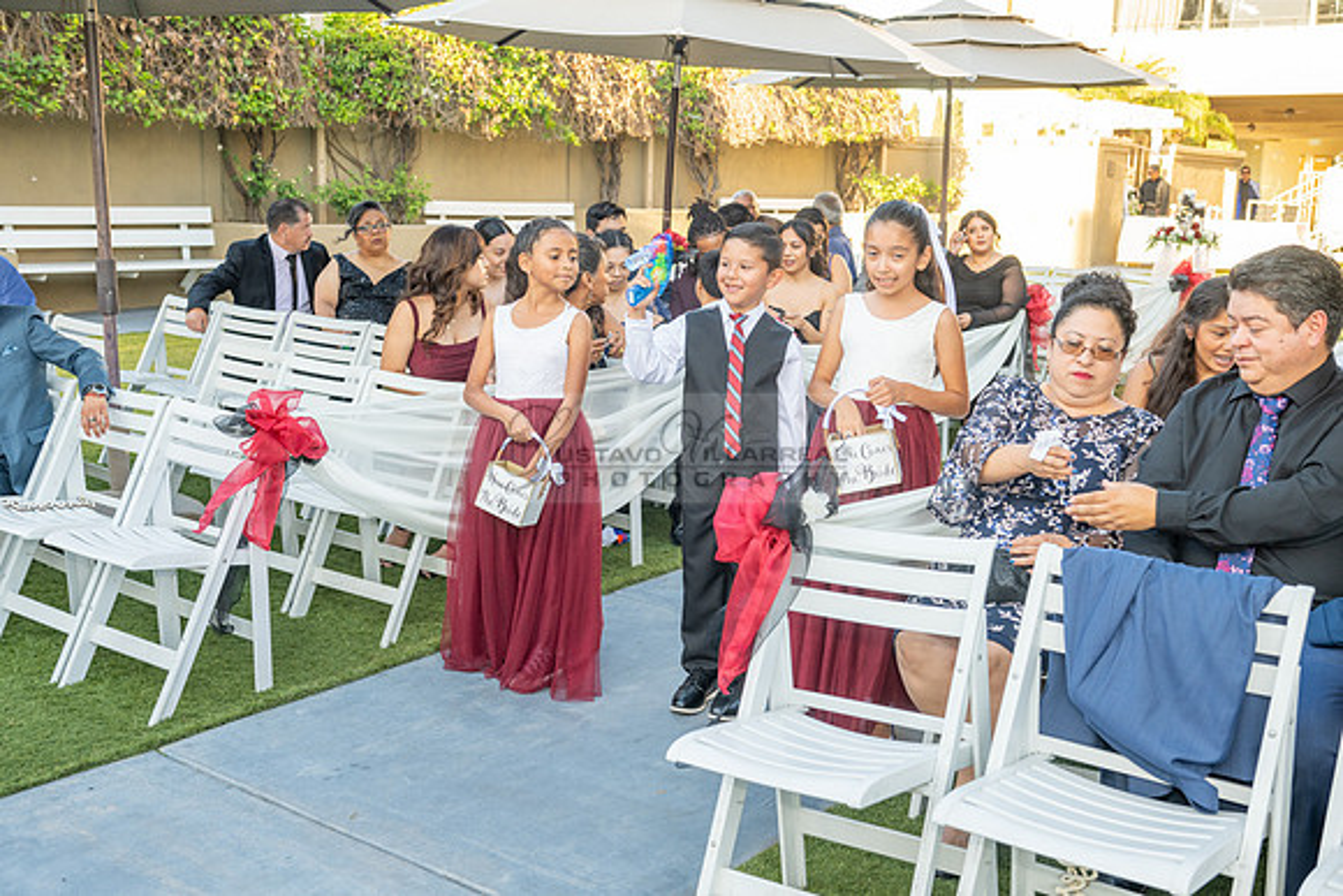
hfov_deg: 50.7
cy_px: 448
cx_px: 672
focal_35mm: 38
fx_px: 1418
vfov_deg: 35.1
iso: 500
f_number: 5.6
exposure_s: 1/200
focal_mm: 38
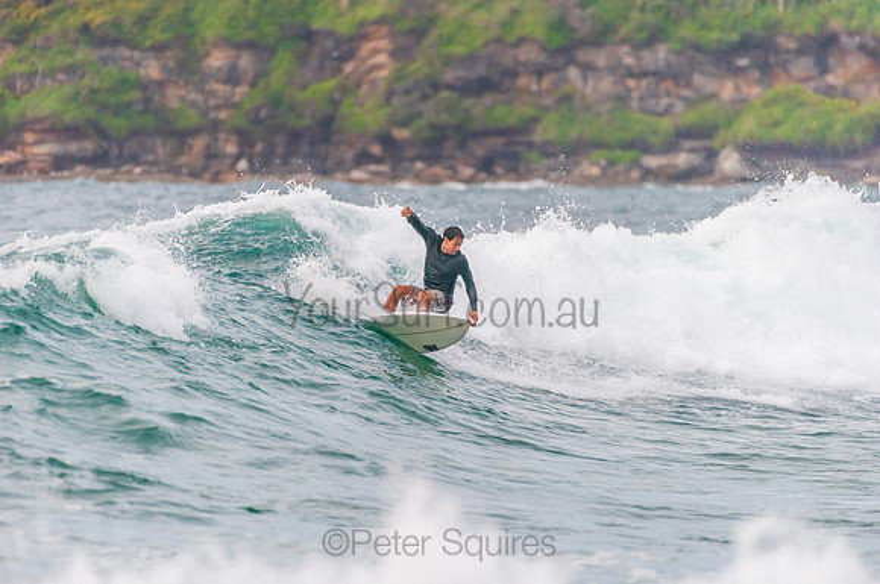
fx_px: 12224
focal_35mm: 501
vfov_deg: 2.7
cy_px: 292
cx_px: 440
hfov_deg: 4.1
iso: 1600
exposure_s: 1/1600
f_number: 5.6
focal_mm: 500
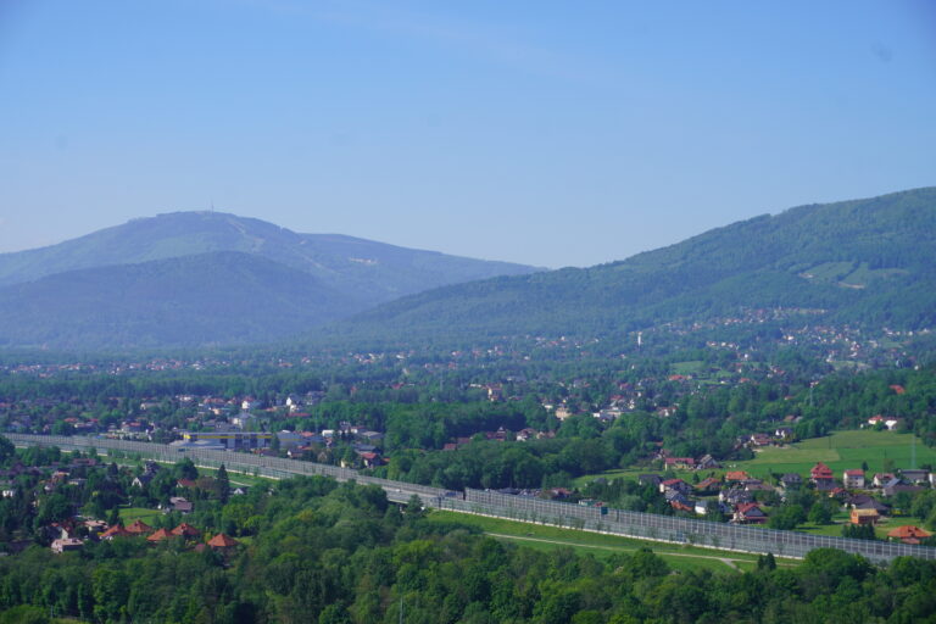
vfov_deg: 18.2
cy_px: 312
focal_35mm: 75
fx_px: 1950
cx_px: 468
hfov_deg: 27.0
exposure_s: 1/160
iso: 100
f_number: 11
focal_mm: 50
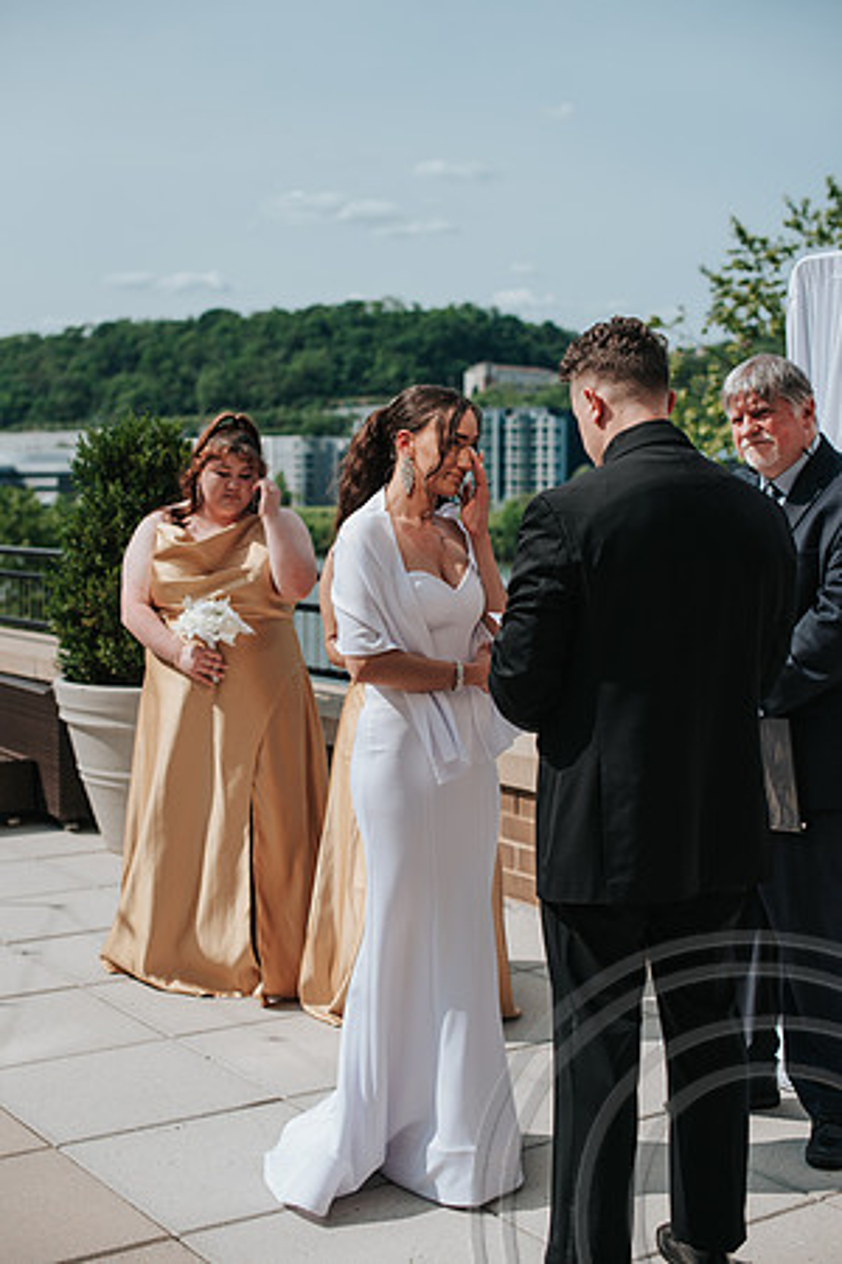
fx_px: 1754
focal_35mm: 50
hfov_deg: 27.0
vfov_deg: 39.6
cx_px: 421
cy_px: 632
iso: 160
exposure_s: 1/2000
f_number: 3.2
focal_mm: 50
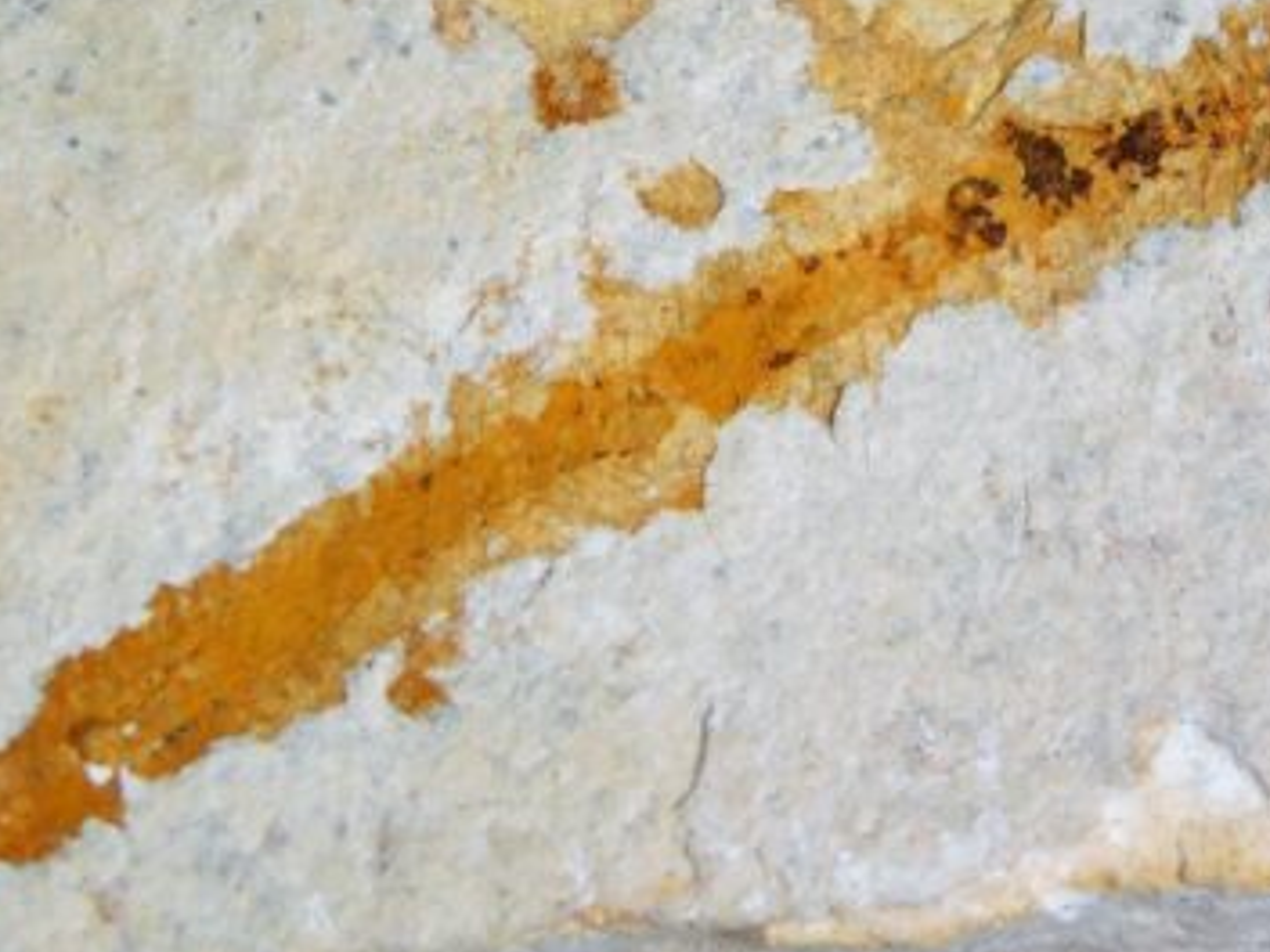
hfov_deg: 5.3
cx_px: 1035
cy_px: 206
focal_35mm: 376
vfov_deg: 4.0
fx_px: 13795
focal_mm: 32.7
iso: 125
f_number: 5.4
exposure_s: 1/125
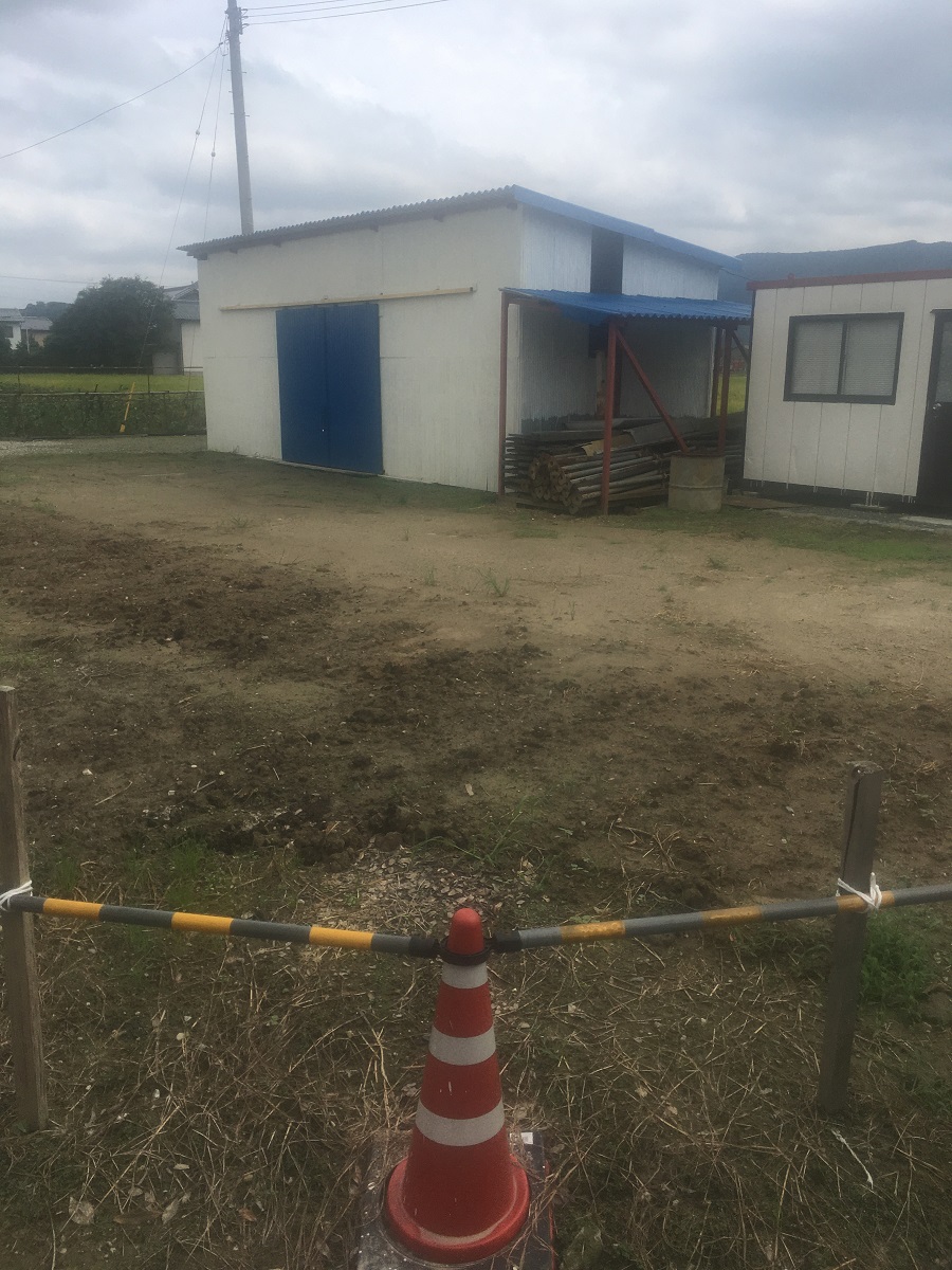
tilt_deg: -15.9
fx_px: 1063
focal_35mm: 29
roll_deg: -0.1
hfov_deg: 48.2
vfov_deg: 61.7
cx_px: 476
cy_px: 635
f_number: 2.2
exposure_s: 1/2137
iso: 25
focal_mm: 4.15
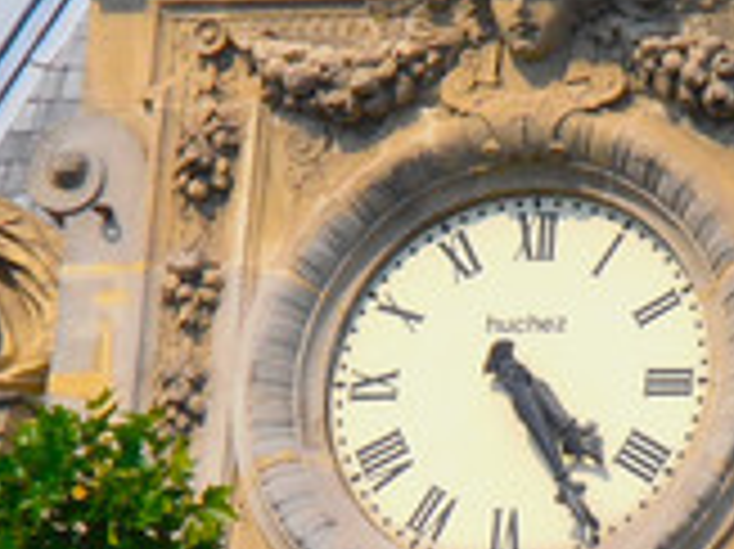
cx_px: 396
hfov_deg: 2.1
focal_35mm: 941
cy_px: 405
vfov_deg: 1.6
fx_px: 19938
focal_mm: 42.54
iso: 80
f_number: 5.7
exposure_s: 1/320
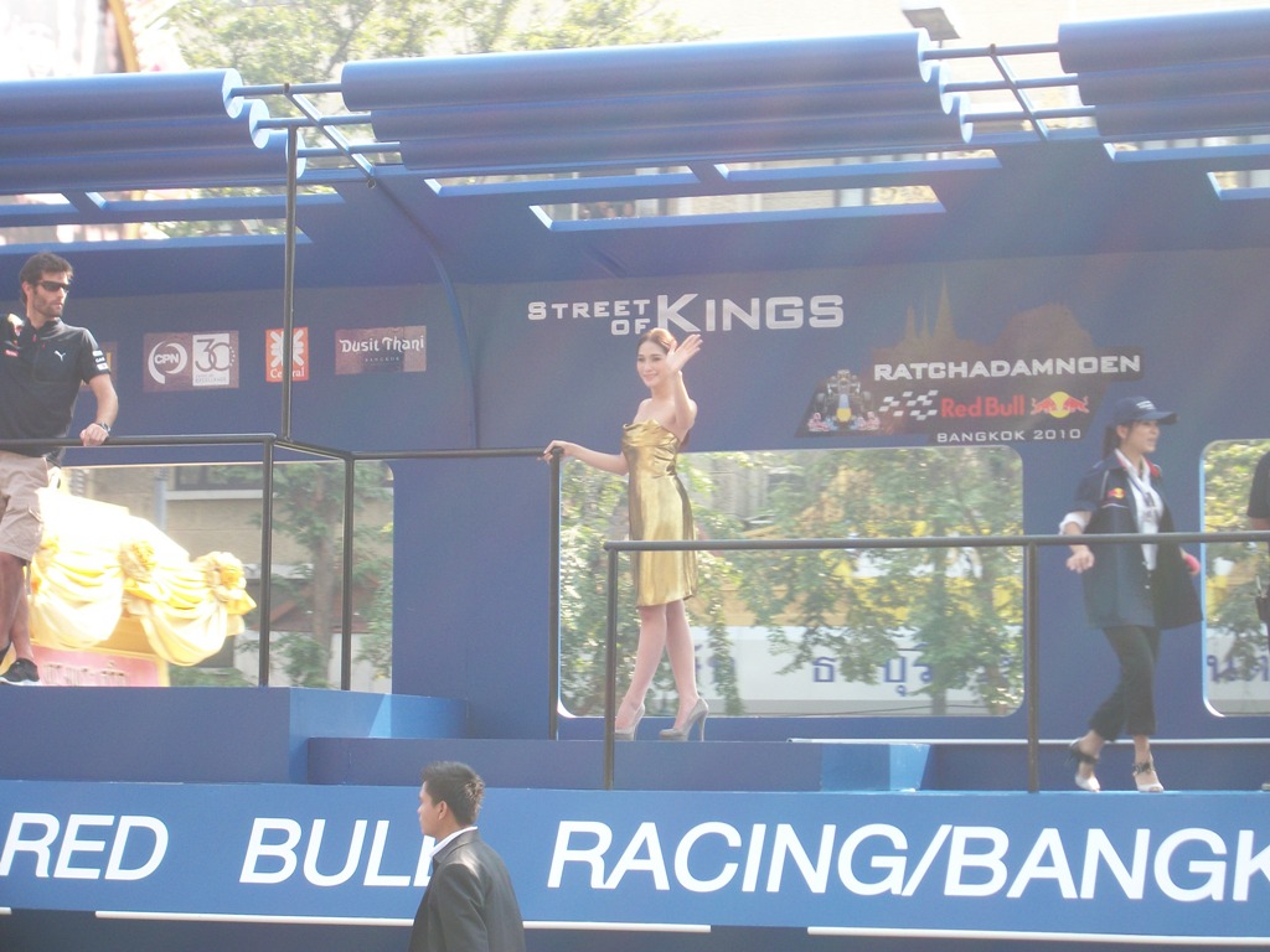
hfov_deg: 18.7
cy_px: 476
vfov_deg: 14.1
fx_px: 3852
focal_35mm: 105
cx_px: 635
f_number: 5.7
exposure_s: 1/60
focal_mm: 18.8
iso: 80
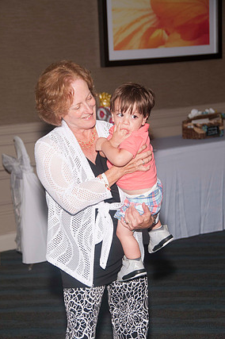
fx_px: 920
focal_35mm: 98
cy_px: 171
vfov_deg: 20.8
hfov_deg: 13.9
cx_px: 107
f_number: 5.6
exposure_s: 1/60
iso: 400
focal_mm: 62
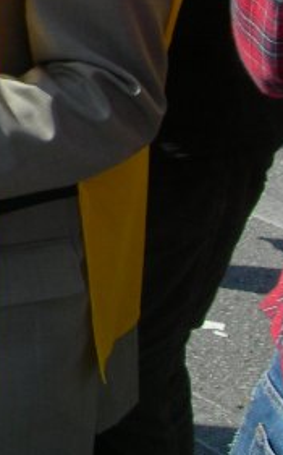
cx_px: -454
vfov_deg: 13.7
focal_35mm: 147
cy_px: -147
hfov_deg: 8.0
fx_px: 1819
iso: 50
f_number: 4.8
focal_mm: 7.8
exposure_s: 1/280
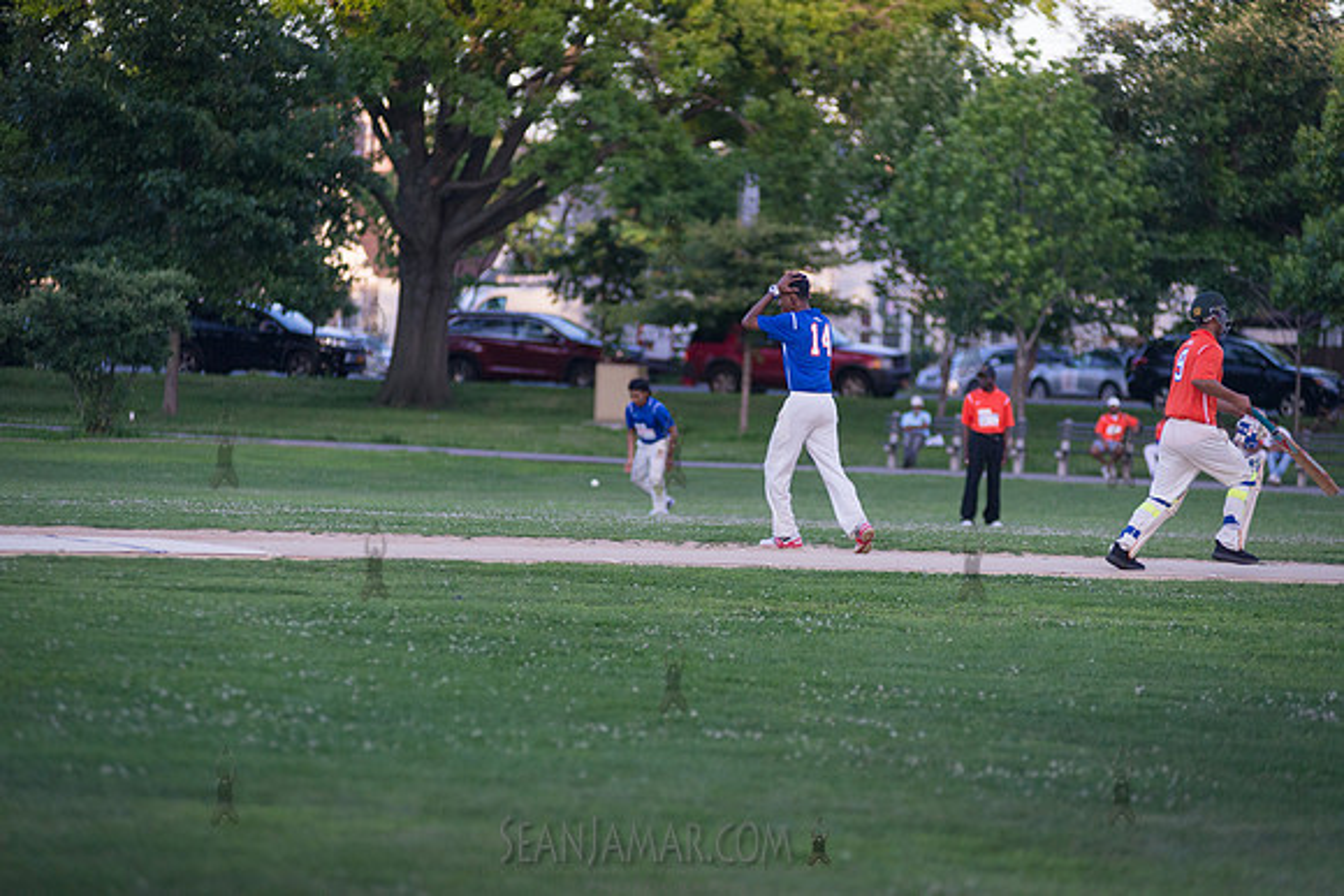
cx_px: 672
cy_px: 448
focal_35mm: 155
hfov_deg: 13.2
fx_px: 5788
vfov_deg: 8.9
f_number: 2.8
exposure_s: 1/4000
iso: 1600
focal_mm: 155
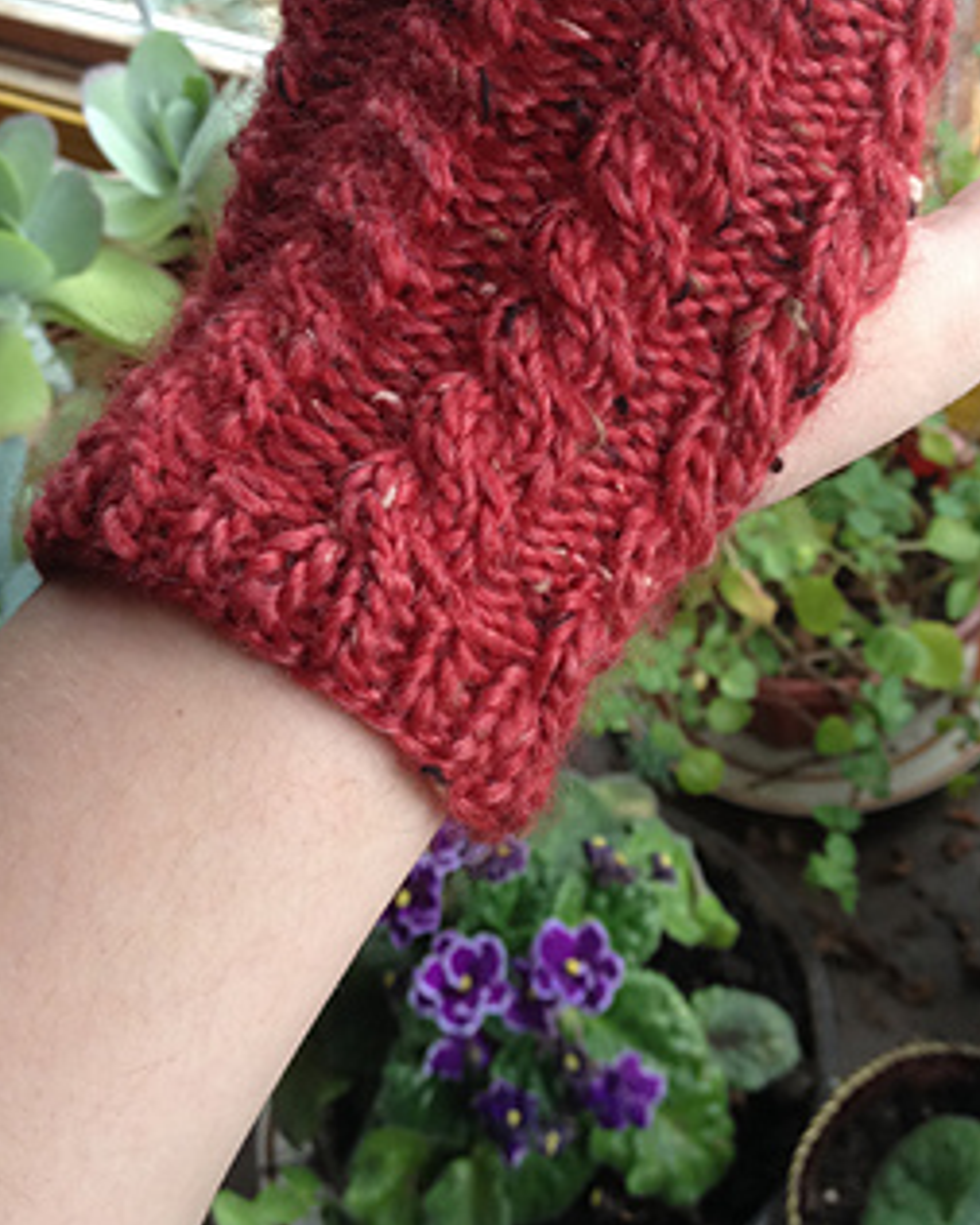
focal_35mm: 54
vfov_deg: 34.6
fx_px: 1957
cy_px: 469
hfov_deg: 28.1
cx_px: 533
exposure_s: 1/20
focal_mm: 4.28
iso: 100
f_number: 2.4
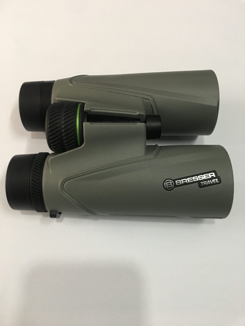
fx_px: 274
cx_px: 122
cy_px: 163
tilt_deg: -65.8
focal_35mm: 29
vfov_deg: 61.7
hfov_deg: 48.2
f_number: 2.2
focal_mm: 4.15
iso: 125
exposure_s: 1/17
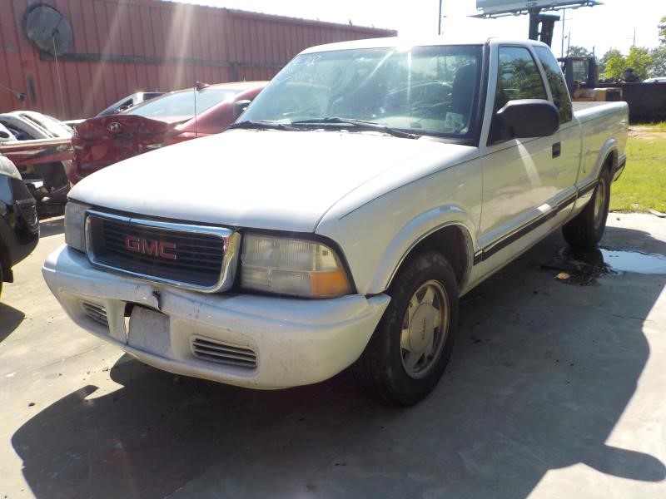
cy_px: 250
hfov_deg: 60.0
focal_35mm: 30
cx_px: 333
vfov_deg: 46.8
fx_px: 577
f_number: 3.3
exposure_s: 1/800
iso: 125
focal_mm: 4.1
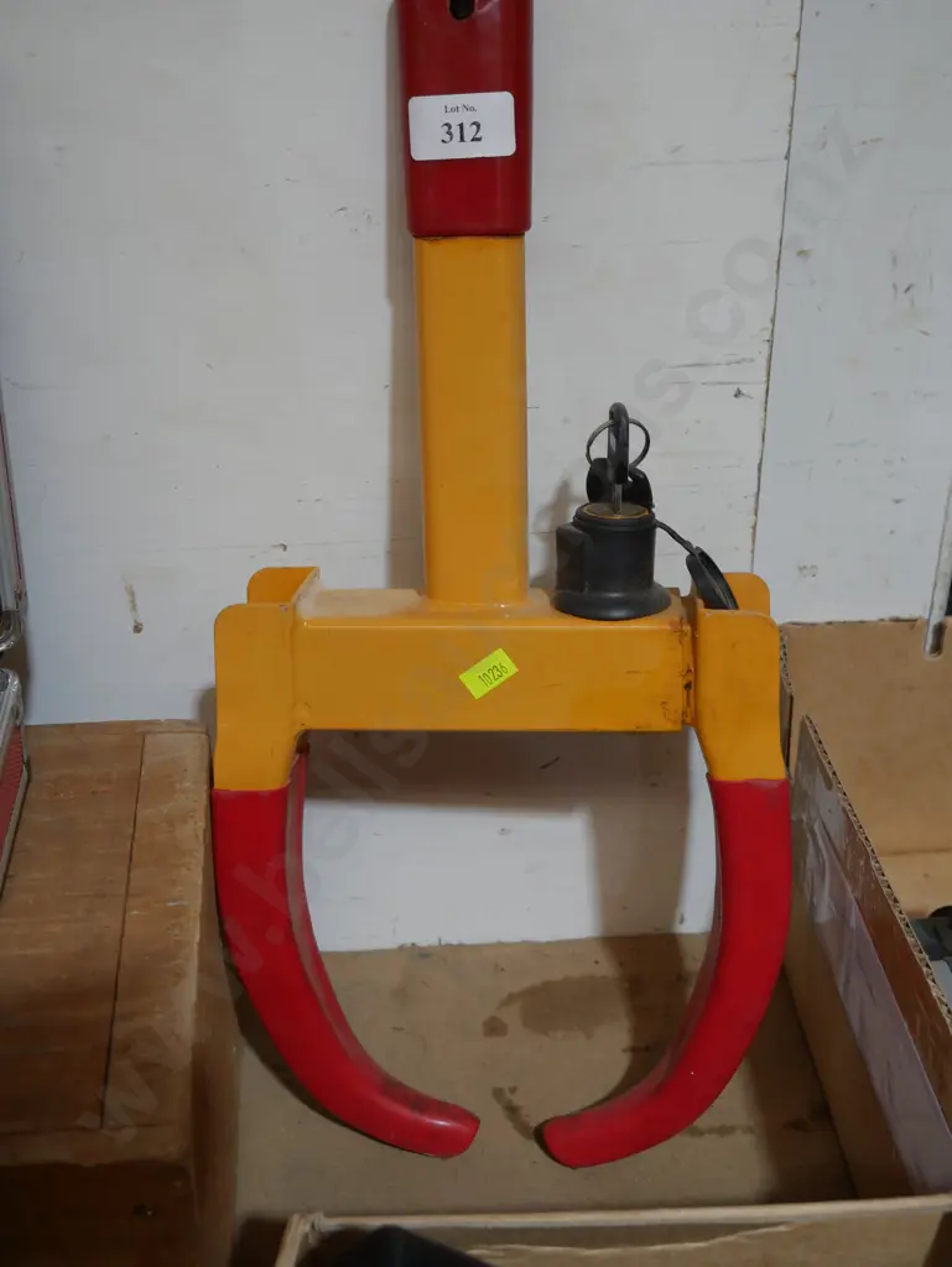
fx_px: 1612
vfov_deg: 42.9
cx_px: 476
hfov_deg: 32.9
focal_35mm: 44
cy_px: 634
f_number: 4.7
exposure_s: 1/60
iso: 400
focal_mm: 22
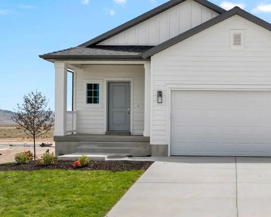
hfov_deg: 34.2
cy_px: 91
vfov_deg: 28.6
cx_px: 220
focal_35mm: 53
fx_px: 425
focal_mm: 30
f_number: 8
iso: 320
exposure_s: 1/400
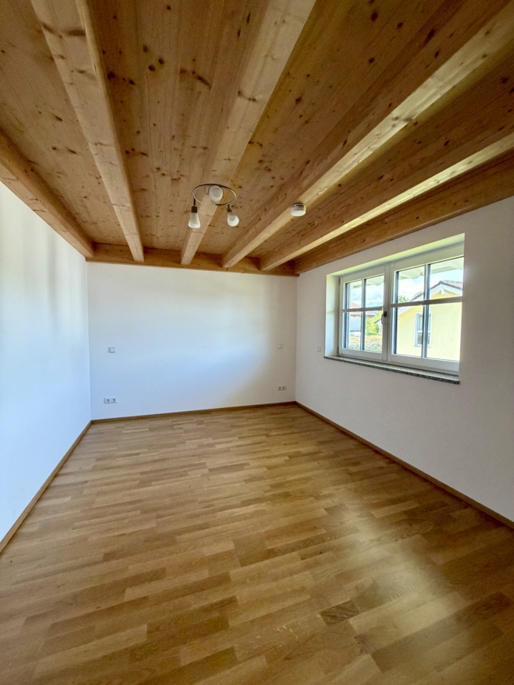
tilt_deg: -3.3
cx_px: 257
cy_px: 342
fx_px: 277
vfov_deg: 102.1
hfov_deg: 85.7
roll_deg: +1.2
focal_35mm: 14
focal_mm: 2.22
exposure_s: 1/112
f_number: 2.2
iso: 320
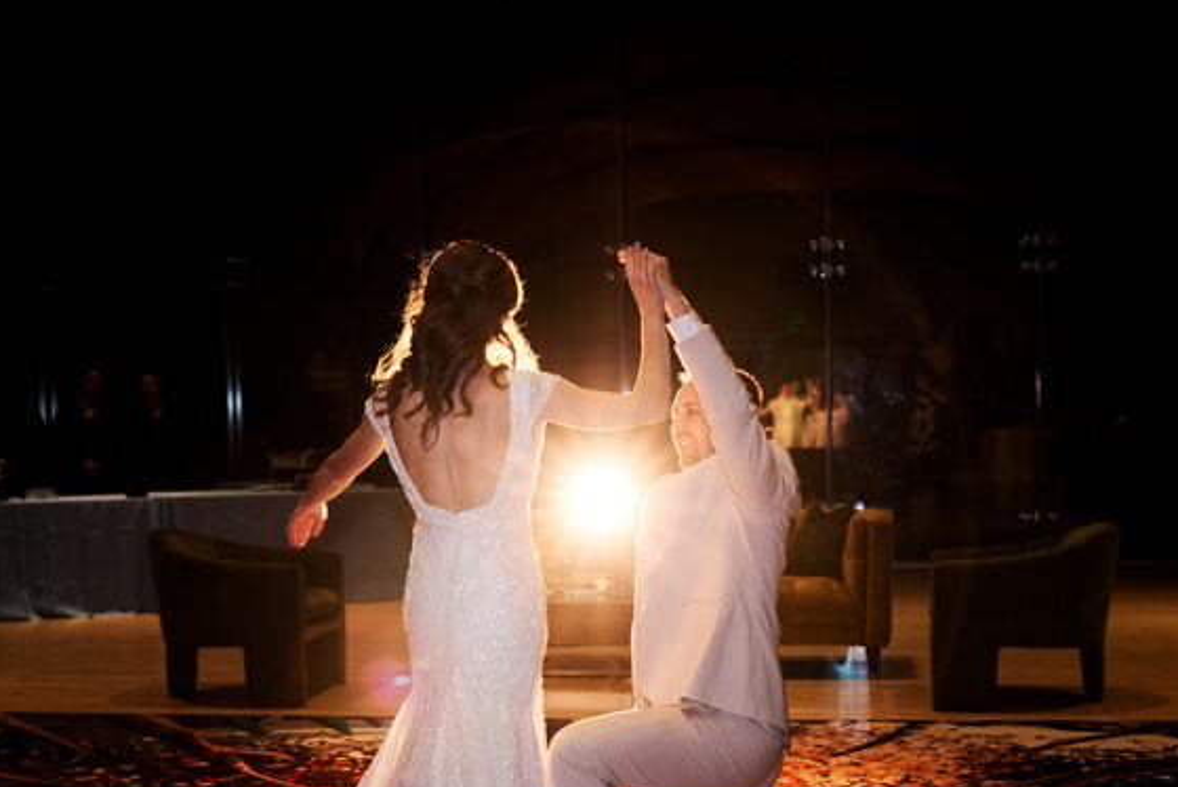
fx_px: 2095
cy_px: 588
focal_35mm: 64
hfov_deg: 31.4
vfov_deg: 21.1
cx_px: 530
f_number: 2.8
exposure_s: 1/100
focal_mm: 35
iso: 640
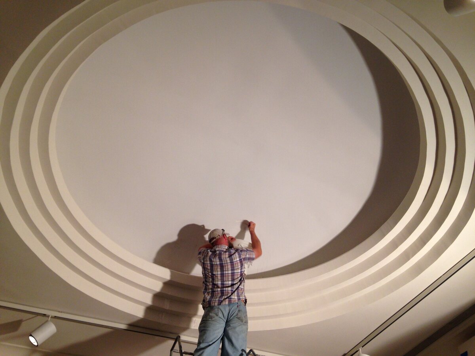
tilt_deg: +46.1
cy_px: 178
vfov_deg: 42.9
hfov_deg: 55.4
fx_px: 453
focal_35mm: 33
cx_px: 238
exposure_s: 1/20
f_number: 2.4
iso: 80
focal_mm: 4.12
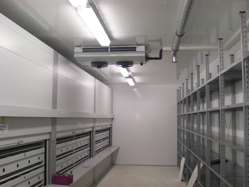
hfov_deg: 49.0
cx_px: 124
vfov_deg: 37.7
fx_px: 273
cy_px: 94
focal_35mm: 38
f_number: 2.8
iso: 200
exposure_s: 1/80
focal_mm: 7.9
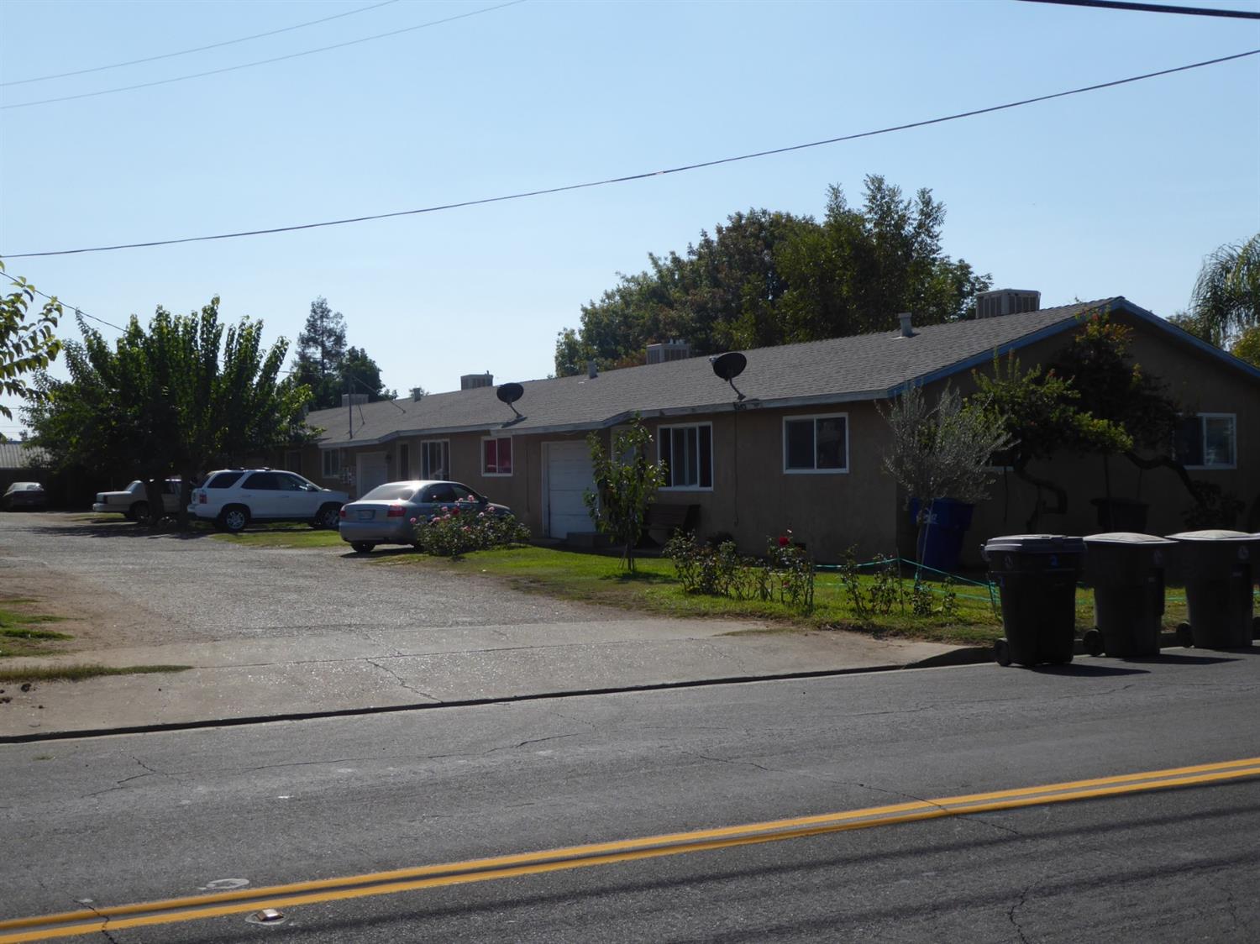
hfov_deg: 43.0
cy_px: 472
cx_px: 630
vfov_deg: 32.9
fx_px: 1601
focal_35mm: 44
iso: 80
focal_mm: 7.8
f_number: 3.9
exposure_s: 1/1000
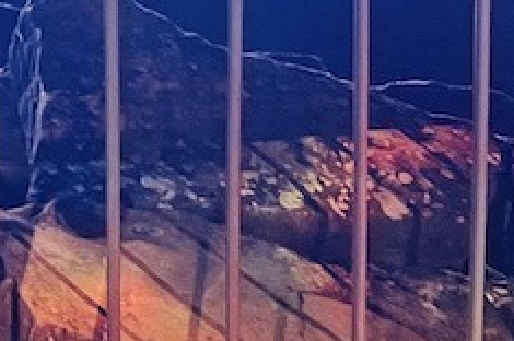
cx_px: -378
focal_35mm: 118
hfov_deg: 15.3
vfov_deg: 10.4
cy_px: -407
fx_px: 1682
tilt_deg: -7.9
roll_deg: +2.5
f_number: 1.5
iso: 500
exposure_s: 1/25
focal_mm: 5.7
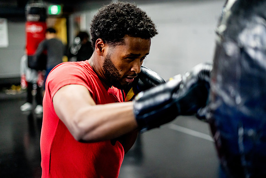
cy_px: 89
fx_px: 370
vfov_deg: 27.0
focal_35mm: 50
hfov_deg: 39.6
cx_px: 133
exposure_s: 1/500
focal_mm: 50
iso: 4000
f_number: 1.8
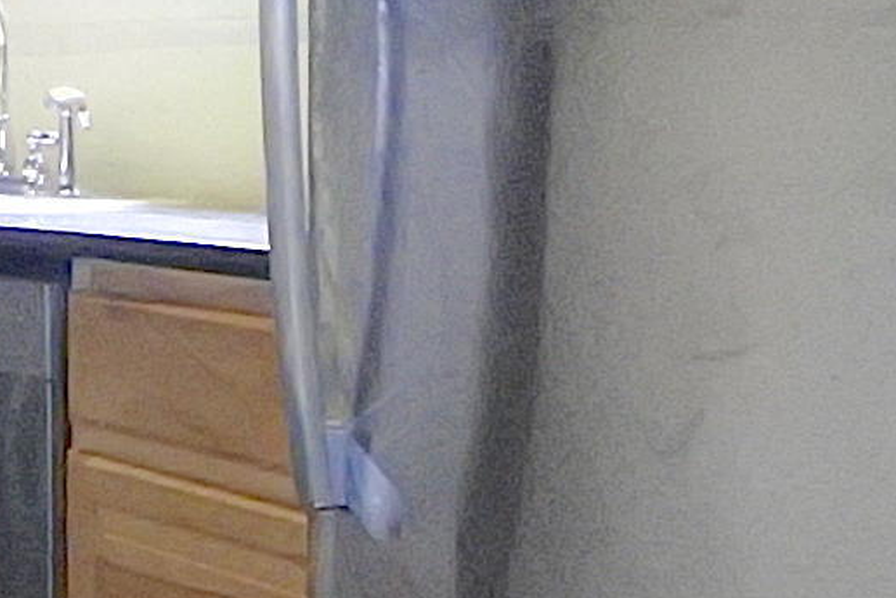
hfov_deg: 14.1
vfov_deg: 12.0
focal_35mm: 113
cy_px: 36
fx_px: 2813
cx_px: -1071
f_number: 7.1
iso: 12800
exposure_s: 1/100
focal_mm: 7.9
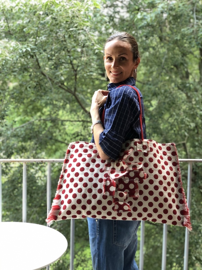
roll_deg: -1.4
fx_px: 405
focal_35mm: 52
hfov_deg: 28.0
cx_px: 101
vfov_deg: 36.8
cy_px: 135
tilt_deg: -5.1
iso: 50
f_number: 2.4
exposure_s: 1/60
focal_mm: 6
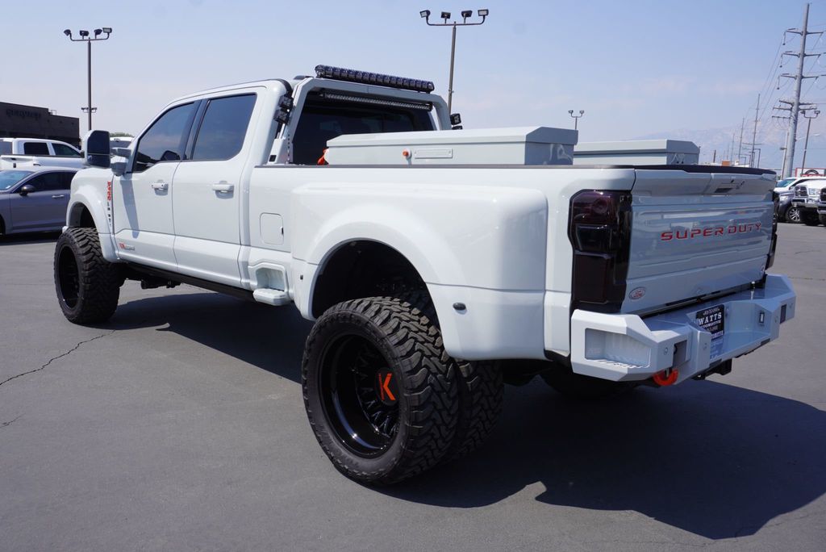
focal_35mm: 30
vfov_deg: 43.7
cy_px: 276
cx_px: 413
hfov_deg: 61.9
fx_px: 689
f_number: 10
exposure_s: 1/160
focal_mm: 20
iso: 100
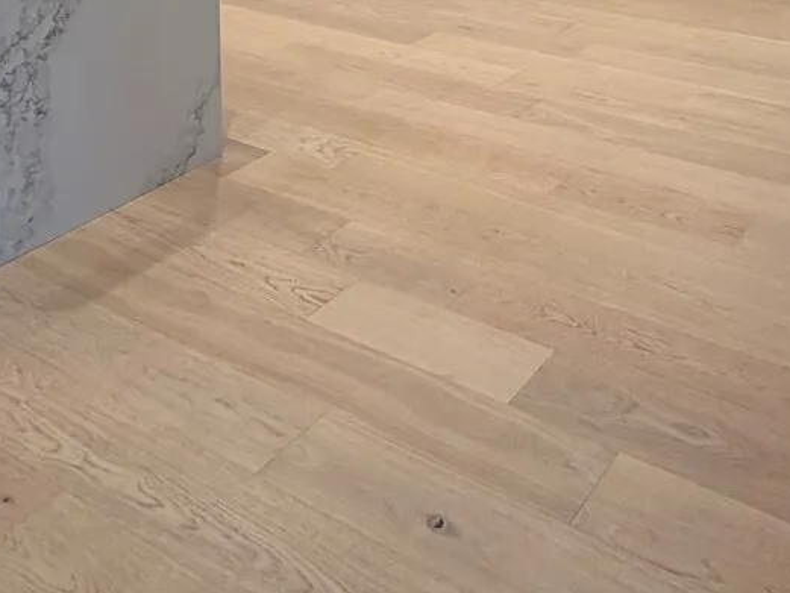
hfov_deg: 41.8
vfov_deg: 25.5
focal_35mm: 43
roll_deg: +0.6
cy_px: -291
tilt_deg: -2.4
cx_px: 640
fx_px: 982
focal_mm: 2.22
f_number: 2.2
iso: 160
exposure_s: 1/60
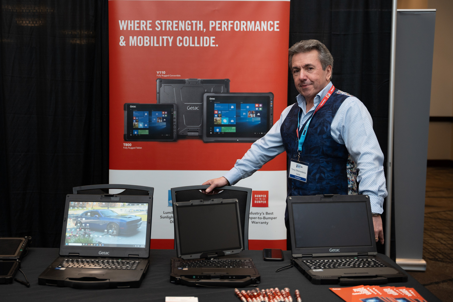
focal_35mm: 49
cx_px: 178
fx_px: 623
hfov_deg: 39.8
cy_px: 129
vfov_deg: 27.2
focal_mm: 40.7
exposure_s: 1/200
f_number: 2.8
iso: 640
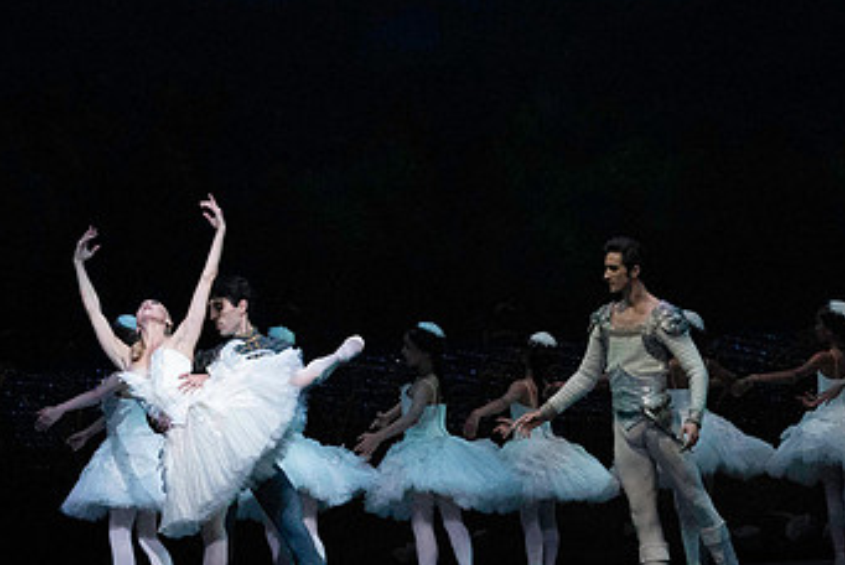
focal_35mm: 238
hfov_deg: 8.6
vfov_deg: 5.8
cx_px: 590
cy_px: 353
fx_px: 5591
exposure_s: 1/400
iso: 25600
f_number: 5
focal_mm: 140
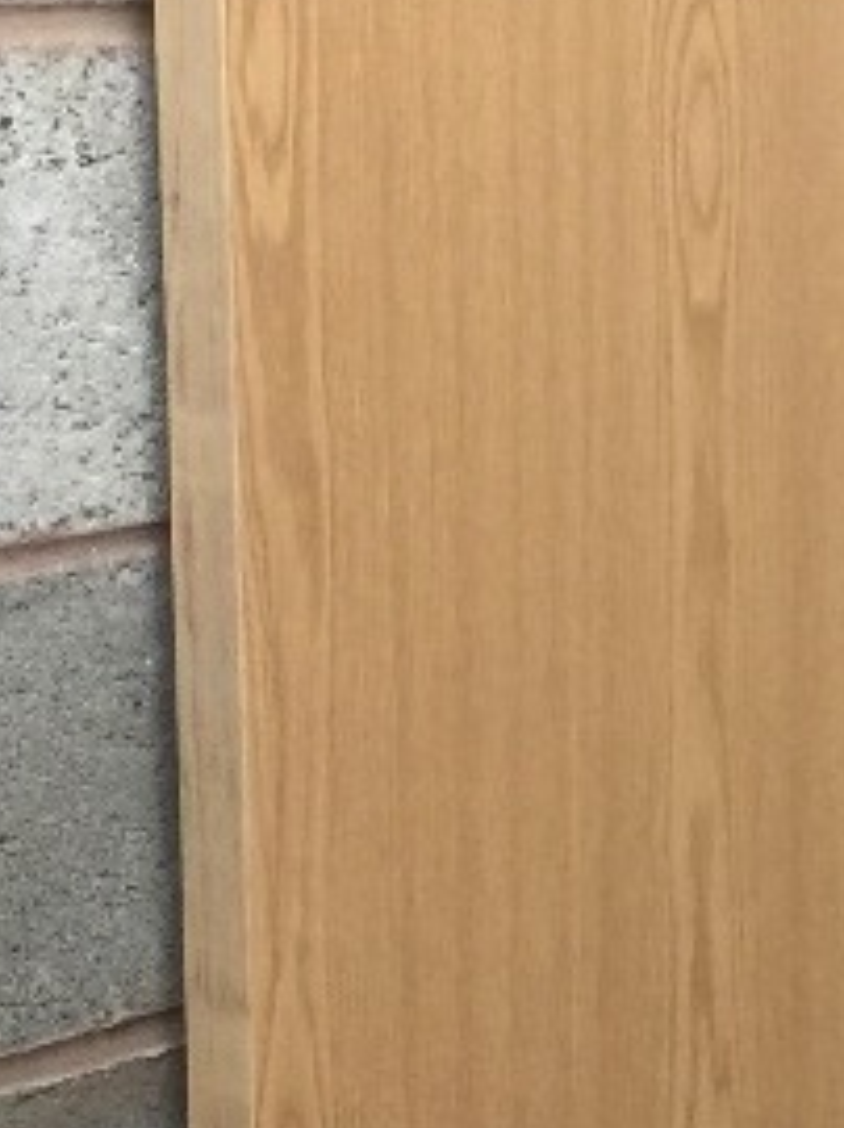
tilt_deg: -10.7
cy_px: 706
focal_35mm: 129
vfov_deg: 15.3
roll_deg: -1.3
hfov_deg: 11.0
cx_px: 1279
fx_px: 4200
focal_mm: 4.15
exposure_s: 1/33
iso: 50
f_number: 2.2
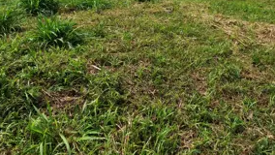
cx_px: 155
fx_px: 284
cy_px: 2
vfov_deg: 28.7
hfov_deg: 51.4
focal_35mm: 39
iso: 50
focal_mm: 1.96
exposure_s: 1/2000
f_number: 2.2
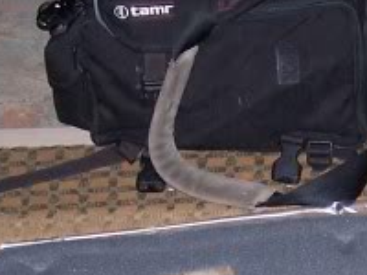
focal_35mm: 152
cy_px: 326
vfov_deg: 9.6
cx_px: 356
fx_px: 1612
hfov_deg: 12.8
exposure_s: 1/60
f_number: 2.8
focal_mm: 6.3
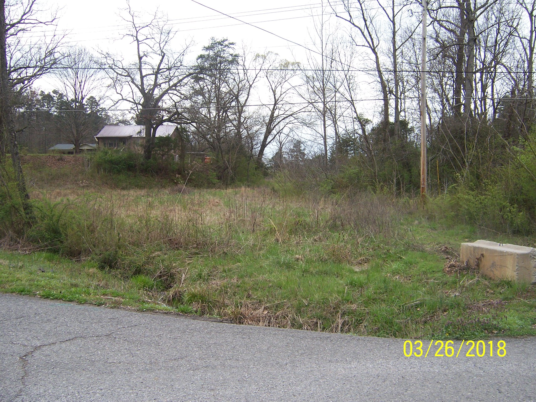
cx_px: 268
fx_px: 511
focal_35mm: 33
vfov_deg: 42.9
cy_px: 201
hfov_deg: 55.4
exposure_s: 1/500
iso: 80
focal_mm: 5.5
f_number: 3.4
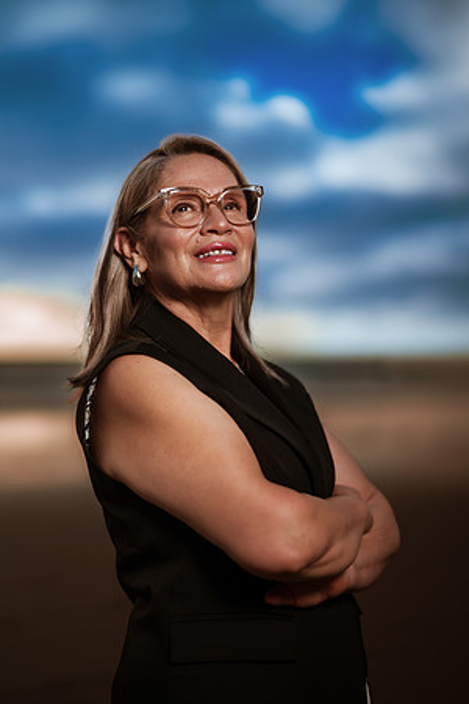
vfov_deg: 34.5
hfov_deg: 23.4
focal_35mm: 58
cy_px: 352
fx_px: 1133
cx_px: 234
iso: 50
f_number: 1.6
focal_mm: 58
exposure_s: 1/8000
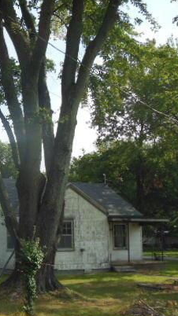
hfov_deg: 19.7
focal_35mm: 59
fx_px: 495
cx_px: -5
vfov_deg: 35.4
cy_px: 174
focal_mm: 6
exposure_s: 1/640
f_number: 3.9
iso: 125
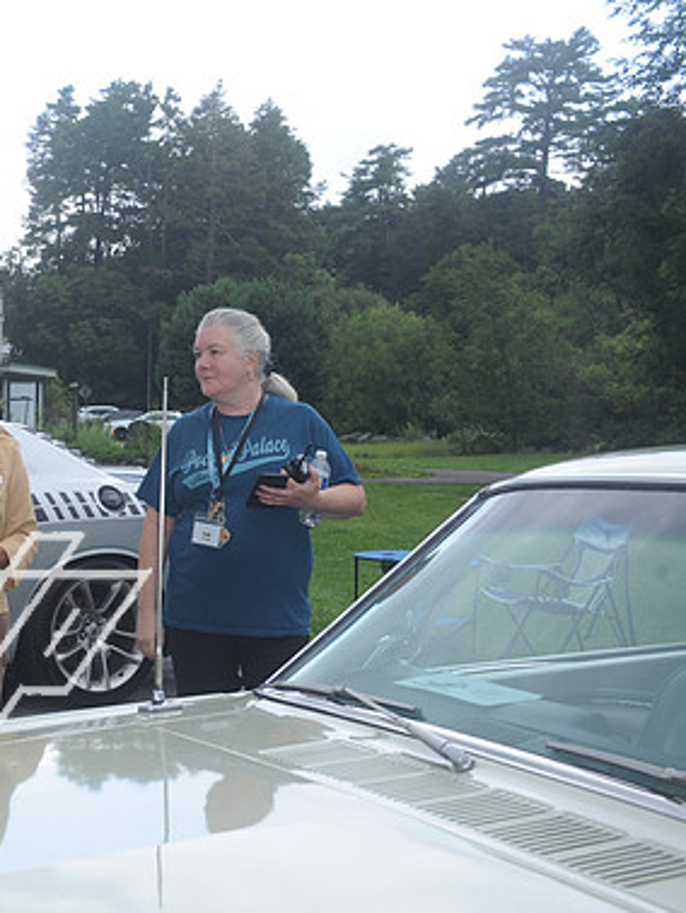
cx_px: 12
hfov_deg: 25.0
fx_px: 1478
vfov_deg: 34.3
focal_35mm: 56
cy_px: 461
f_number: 7.1
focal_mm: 38
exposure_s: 1/160
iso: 320
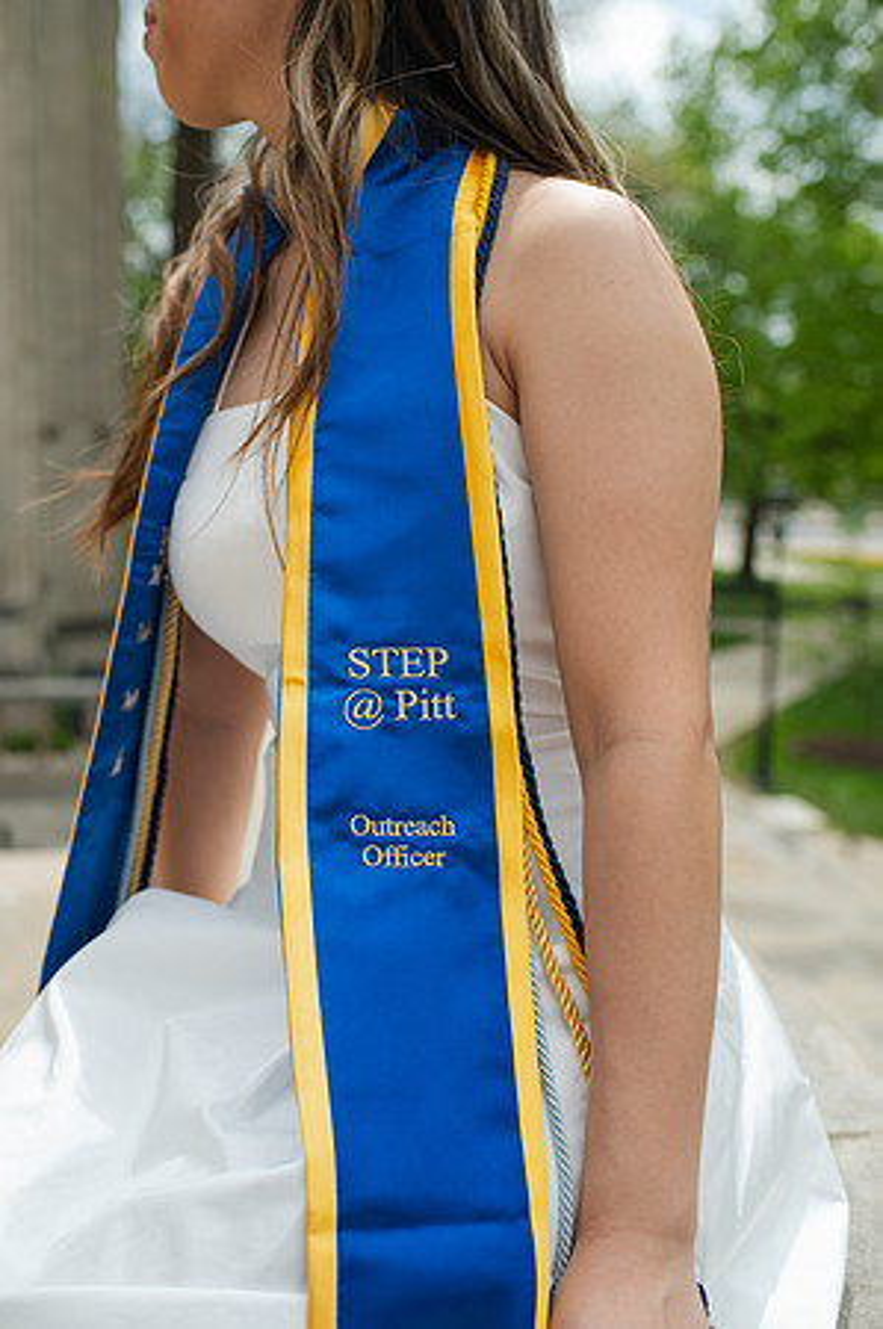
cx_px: 442
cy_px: 664
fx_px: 1291
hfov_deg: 37.8
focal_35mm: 35
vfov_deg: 54.5
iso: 100
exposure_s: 1/800
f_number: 3.5
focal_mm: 35
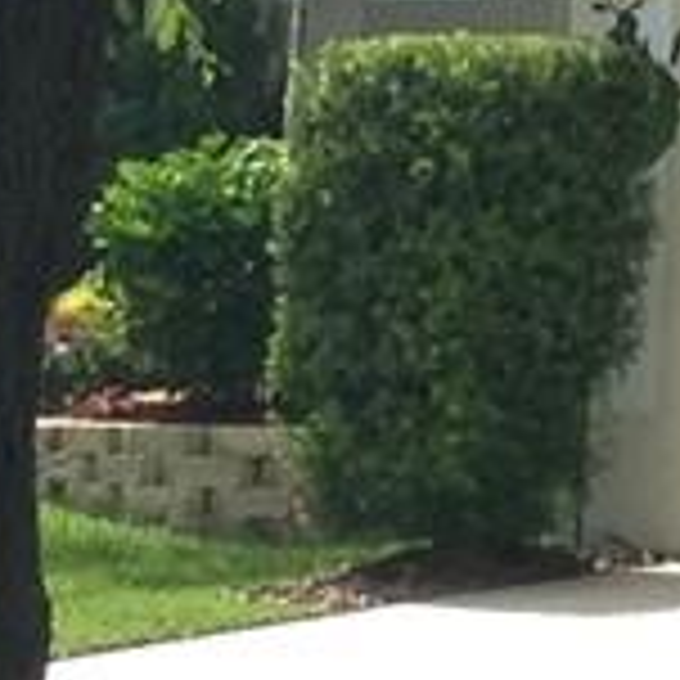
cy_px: 117
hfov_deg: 5.2
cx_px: 2450
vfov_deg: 5.7
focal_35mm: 309
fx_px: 6867
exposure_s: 1/1063
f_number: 2.4
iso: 50
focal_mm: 4.13
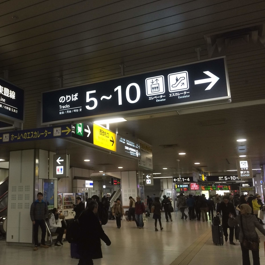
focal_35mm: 35
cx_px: 86
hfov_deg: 46.4
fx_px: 303
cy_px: 132
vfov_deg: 47.2
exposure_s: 1/30
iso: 50
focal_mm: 4.15
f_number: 2.2
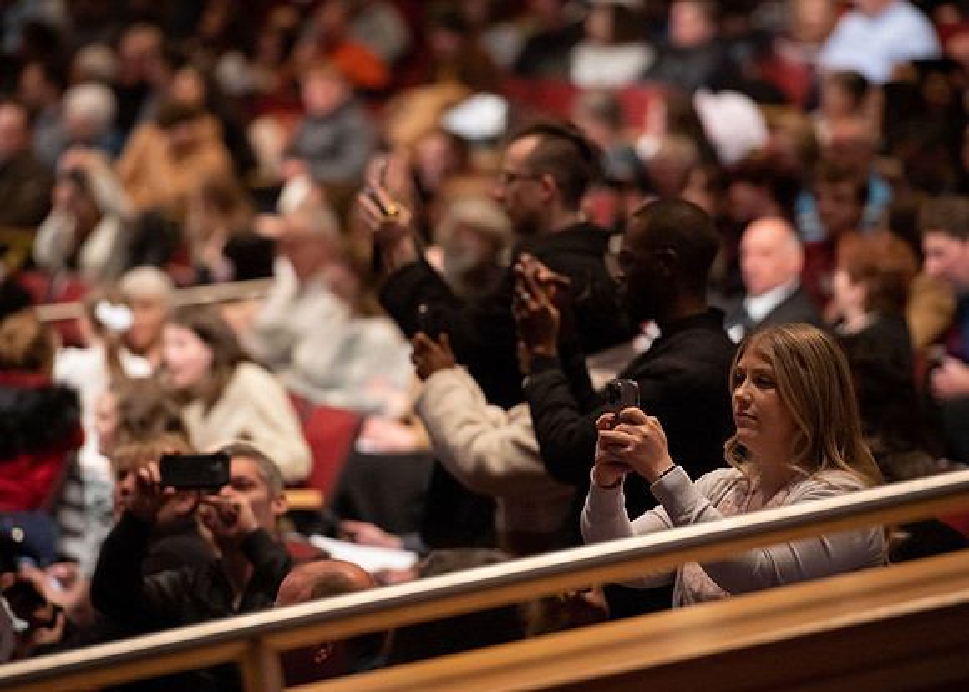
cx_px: 436
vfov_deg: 6.1
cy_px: 322
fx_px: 6470
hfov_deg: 8.6
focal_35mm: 235
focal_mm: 200
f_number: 2.8
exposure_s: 1/160
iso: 5000
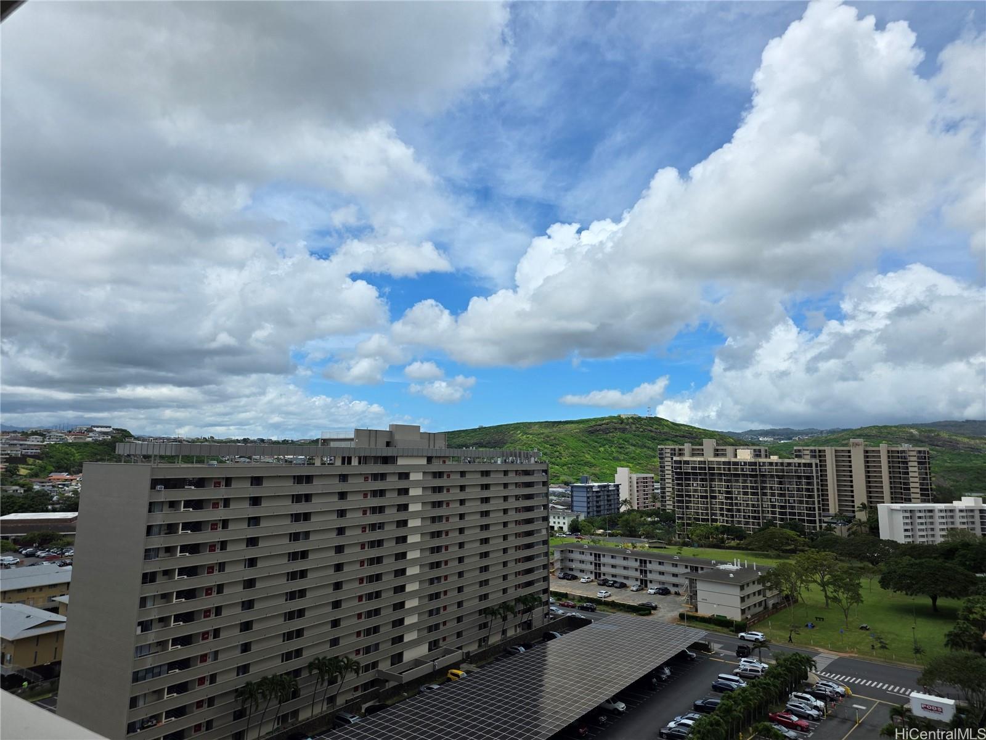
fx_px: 655
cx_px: 493
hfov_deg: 73.9
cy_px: 370
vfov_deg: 58.9
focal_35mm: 23
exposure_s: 1/7944
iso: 80
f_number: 1.7
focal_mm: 6.25
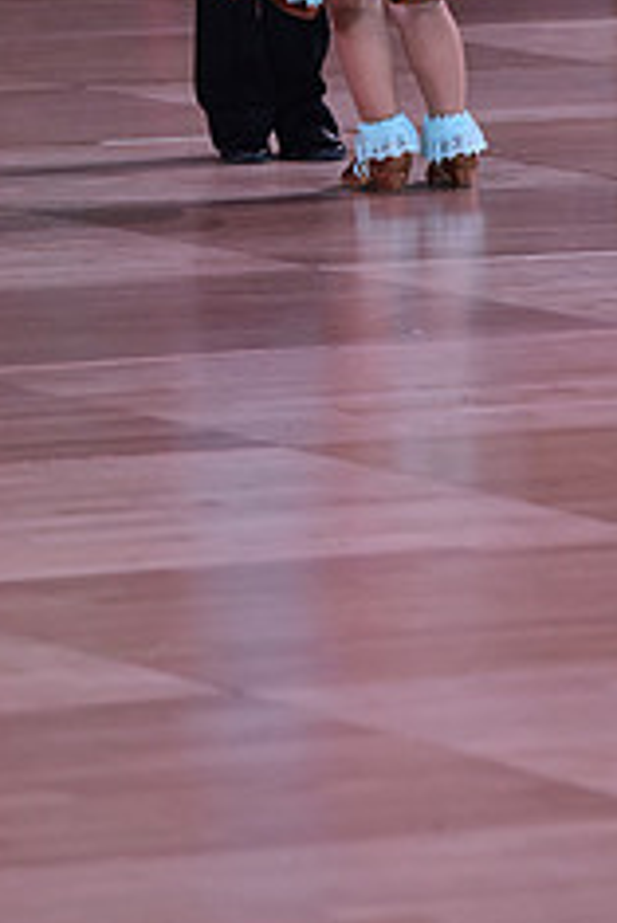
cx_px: 312
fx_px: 12655
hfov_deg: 2.8
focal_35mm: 493
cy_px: -173
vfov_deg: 4.2
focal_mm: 200
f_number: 5.6
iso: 1600
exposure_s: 1/250
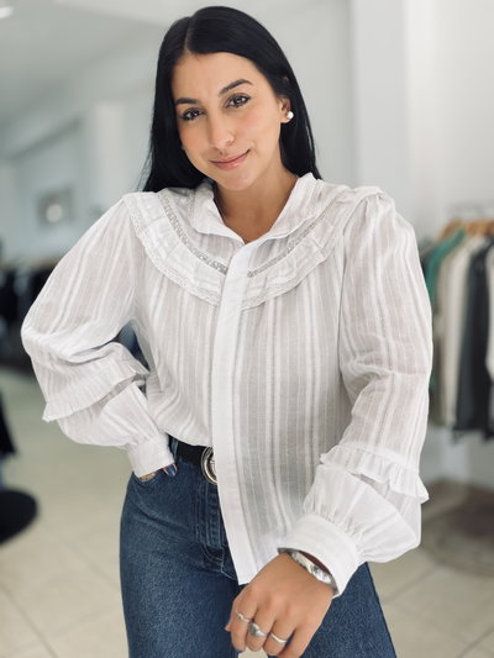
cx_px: 247
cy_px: 329
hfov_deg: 46.8
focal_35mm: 30
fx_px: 571
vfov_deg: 60.0
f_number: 1.9
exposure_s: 1/114
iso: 80
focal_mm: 2.71
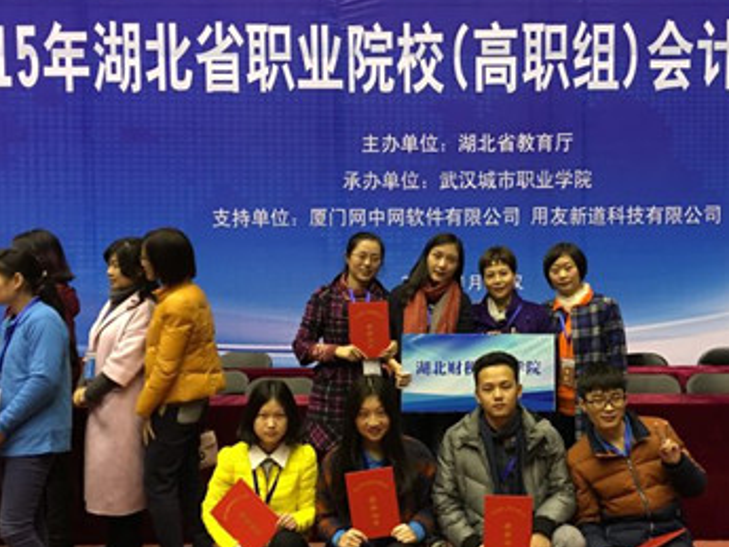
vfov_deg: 34.2
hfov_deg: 44.4
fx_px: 885
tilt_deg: -3.0
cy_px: 331
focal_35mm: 42
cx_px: 459
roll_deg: +0.2
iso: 100
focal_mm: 4.15
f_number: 2.2
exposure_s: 1/10
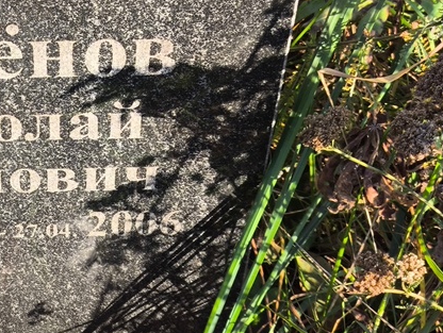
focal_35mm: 96
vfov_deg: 15.4
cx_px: 22
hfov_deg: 19.9
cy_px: 181
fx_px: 1230
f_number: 1.7
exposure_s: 1/427
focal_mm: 4.71
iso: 50
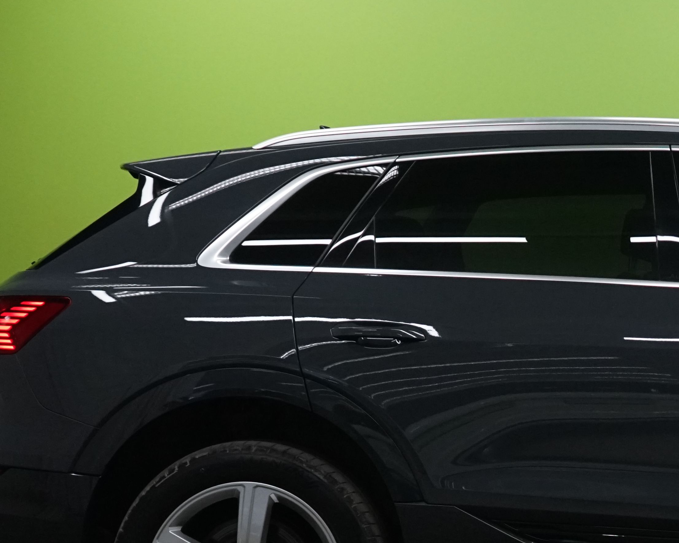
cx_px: 784
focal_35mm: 107
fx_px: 2150
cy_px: 371
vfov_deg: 14.4
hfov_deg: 17.2
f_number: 4.5
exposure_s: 1/160
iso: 2500
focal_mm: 42
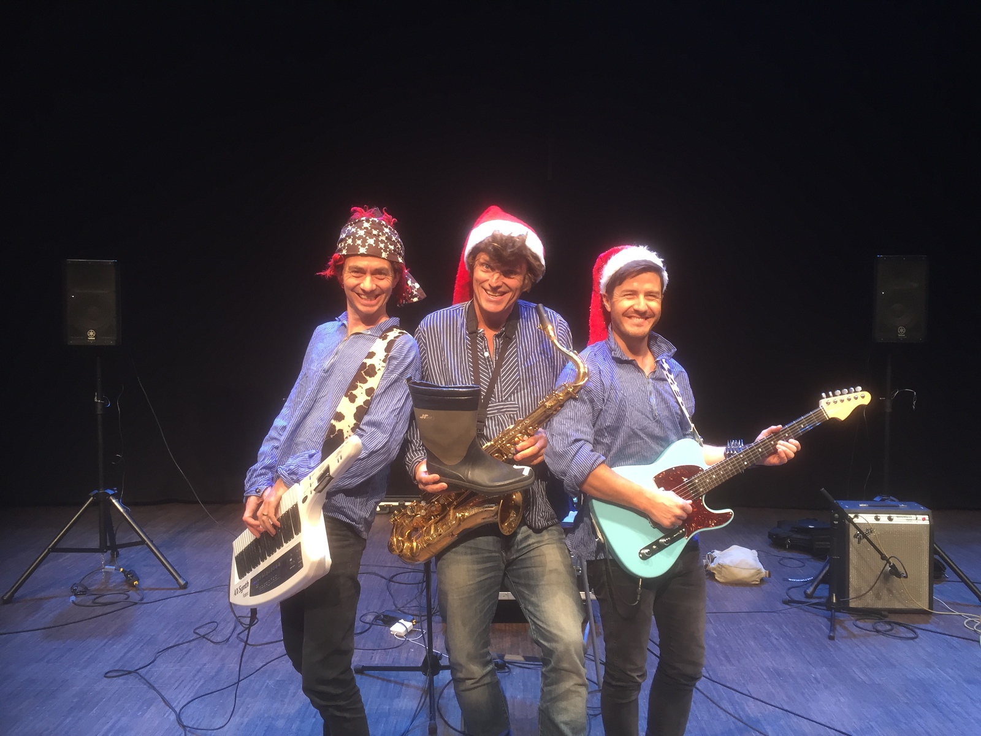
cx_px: 490
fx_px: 822
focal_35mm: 29
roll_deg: +0.0
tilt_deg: -3.6
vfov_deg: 48.2
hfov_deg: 61.7
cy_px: 368
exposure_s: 1/33
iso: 80
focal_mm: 4.15
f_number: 2.2
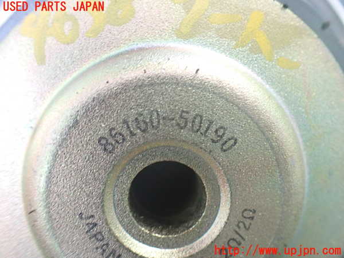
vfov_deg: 46.8
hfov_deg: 60.0
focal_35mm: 30
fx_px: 298
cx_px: 172
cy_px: 129
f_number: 2.3
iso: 800
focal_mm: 5.4
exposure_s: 1/50
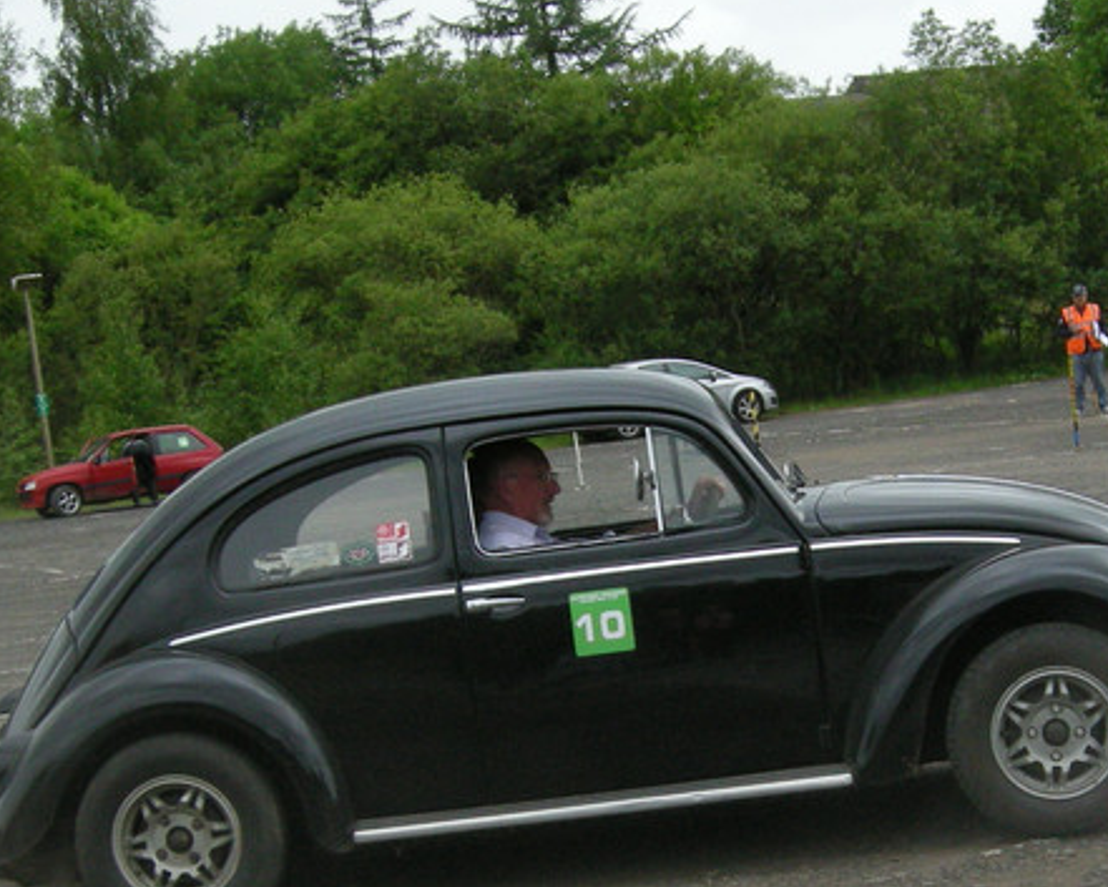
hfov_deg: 22.3
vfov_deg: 17.8
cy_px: 789
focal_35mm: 85
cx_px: 813
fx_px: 2788
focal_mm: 7.5
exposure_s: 1/659
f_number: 3.8
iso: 200
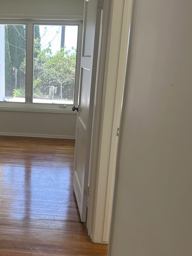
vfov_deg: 45.7
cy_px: 135
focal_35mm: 41
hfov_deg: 34.2
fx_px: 303
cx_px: 43
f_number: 1.5
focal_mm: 5.7
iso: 50
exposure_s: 1/166
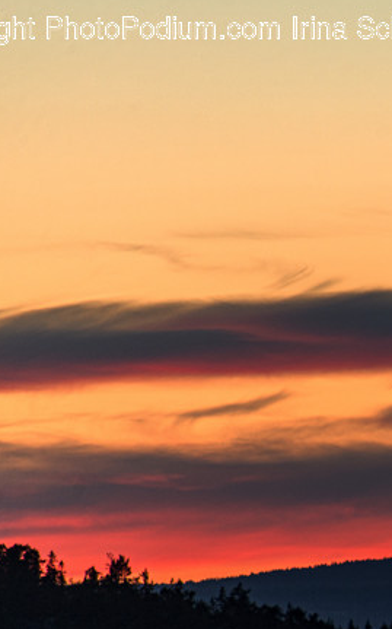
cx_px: 567
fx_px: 10934
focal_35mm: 639
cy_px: 433
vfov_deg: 3.3
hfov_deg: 2.1
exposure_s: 1/40
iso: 800
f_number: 5.6
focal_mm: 300
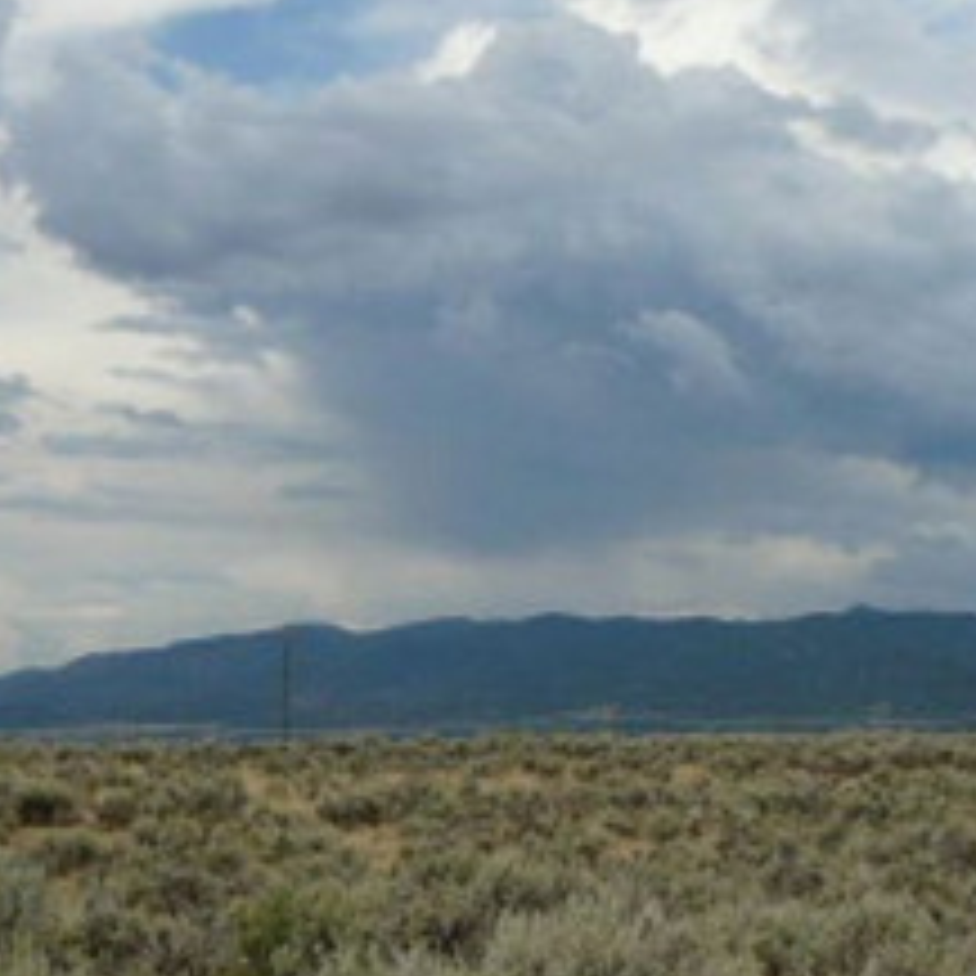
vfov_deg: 23.5
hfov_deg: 23.5
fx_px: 2329
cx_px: 679
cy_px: 666
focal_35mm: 73
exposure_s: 1/400
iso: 100
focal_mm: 4.6
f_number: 6.3
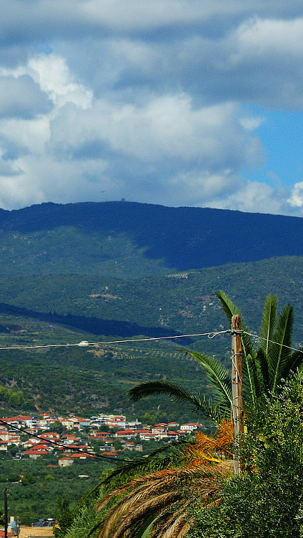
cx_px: 148
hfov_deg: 4.9
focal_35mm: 250
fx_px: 3573
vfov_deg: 8.6
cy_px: 372
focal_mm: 75
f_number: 8
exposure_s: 1/500
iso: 100
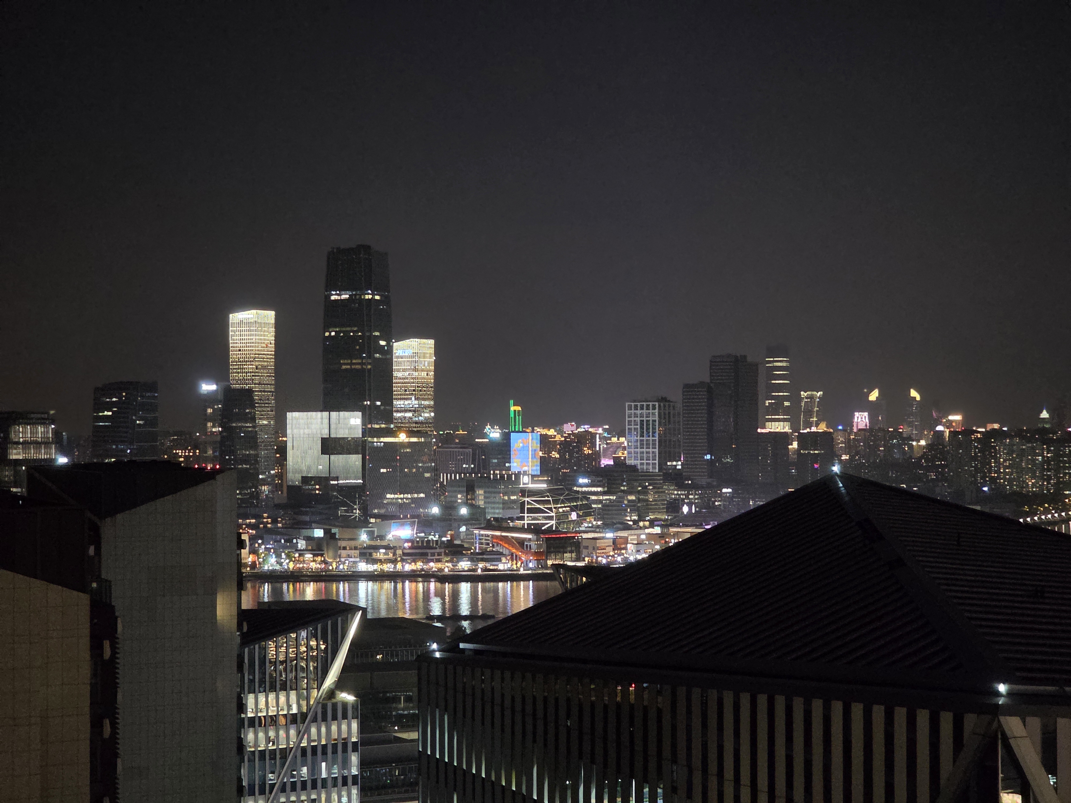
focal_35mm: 69
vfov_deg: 21.3
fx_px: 2135
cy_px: 402
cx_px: 536
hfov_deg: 28.2
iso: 1600
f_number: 2.4
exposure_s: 1/30
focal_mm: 7.9
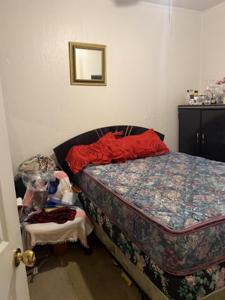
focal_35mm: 26
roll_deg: +2.4
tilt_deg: -11.4
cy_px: 150
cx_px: 105
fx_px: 225
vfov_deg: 67.3
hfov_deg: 53.0
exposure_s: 1/40
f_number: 1.78
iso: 800
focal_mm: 6.76
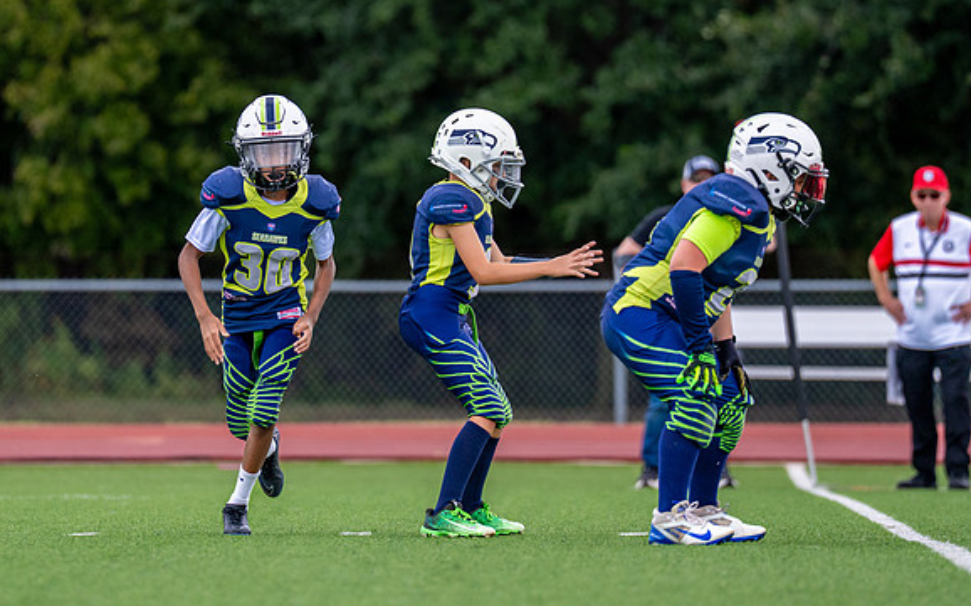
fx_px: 9684
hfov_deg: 5.7
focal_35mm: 366
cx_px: 425
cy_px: 214
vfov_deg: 3.6
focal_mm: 200
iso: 400
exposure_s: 1/2500
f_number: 2.8
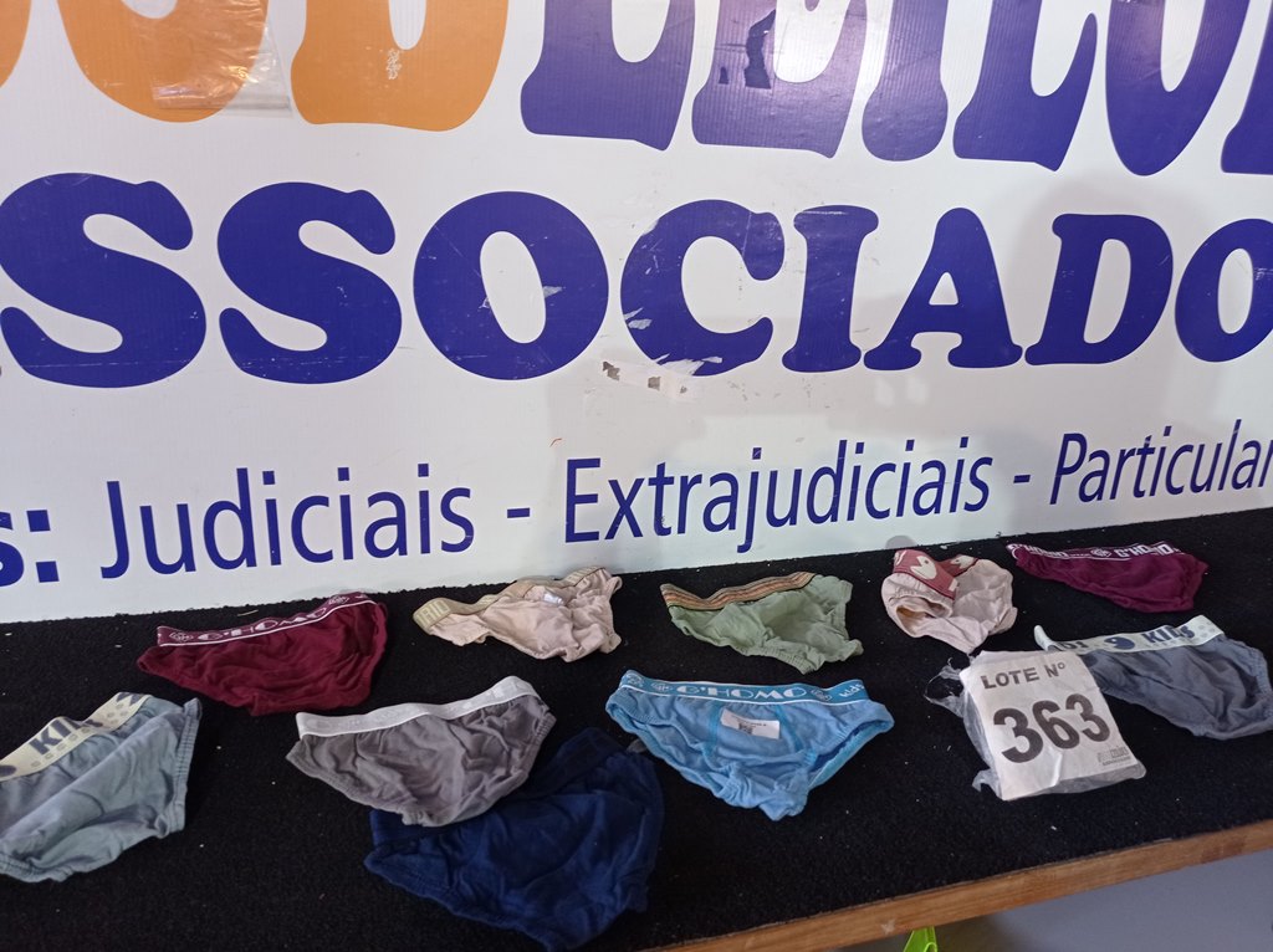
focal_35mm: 28
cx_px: 636
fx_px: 1029
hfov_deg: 63.5
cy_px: 476
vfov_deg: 49.7
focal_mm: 4.7
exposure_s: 1/40
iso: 213
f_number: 1.79
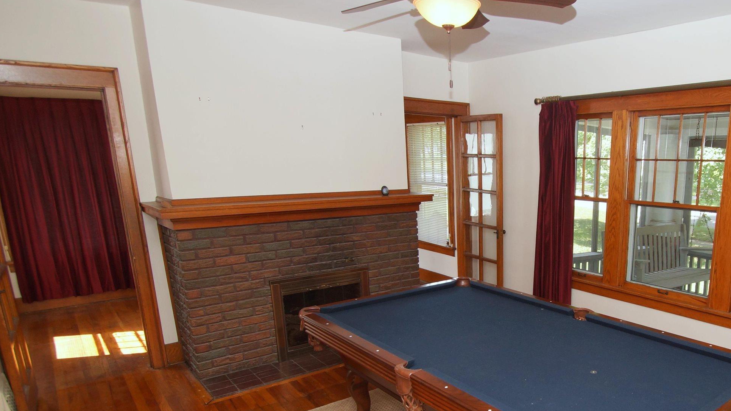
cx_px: 530
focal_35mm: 25
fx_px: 485
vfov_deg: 45.0
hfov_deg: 70.1
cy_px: 285
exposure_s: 1/60
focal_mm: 10
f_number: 4
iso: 250
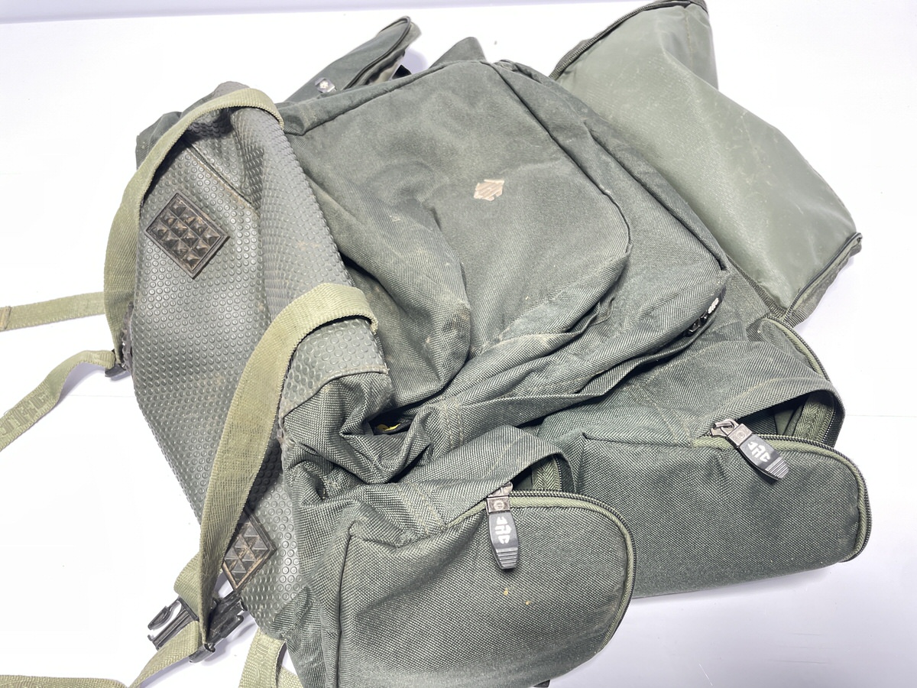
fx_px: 689
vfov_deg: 53.1
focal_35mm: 26
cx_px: 458
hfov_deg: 67.3
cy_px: 344
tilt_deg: -54.7
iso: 80
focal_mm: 4.2
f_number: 1.6
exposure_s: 1/100
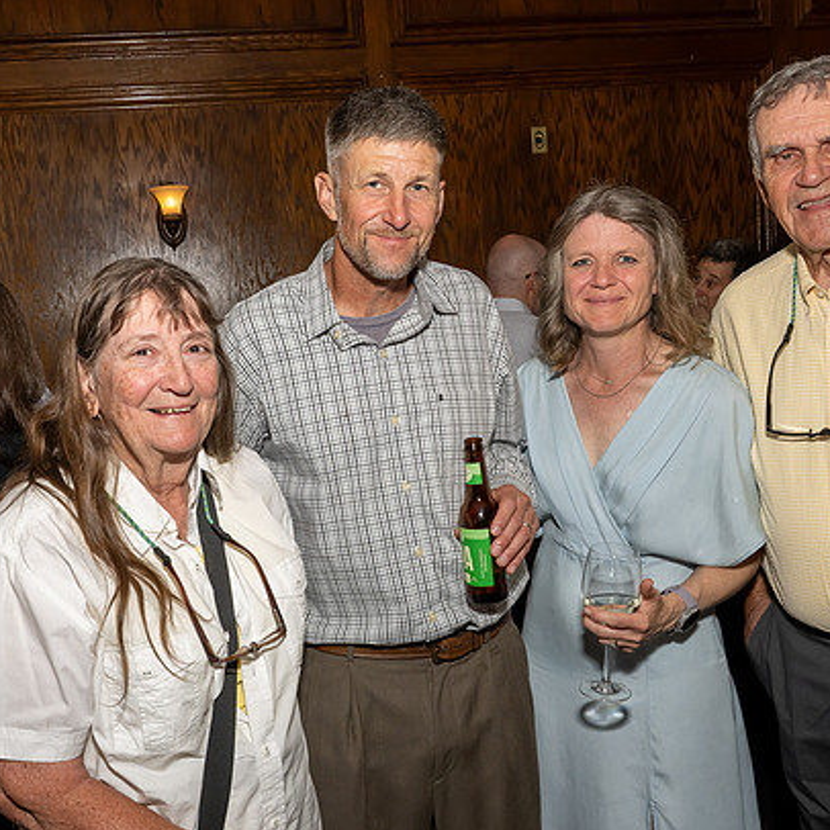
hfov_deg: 43.7
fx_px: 1031
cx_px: 340
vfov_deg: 43.8
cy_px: 450
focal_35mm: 38
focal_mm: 24
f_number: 8
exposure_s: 1/250
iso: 500
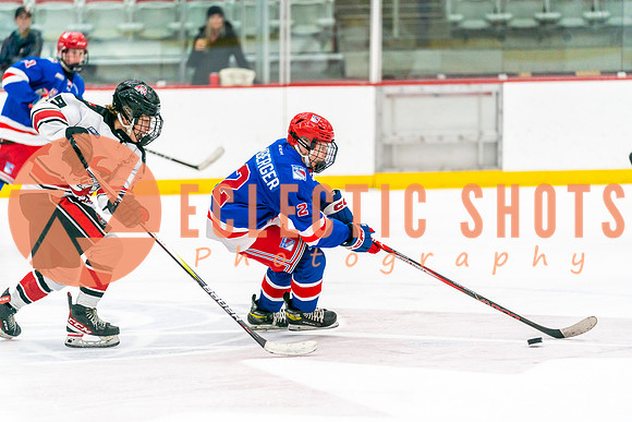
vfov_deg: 8.2
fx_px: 2941
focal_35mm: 167
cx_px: 316
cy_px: 211
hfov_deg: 12.3
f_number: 2.8
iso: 3200
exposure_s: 1/1250
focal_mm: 167
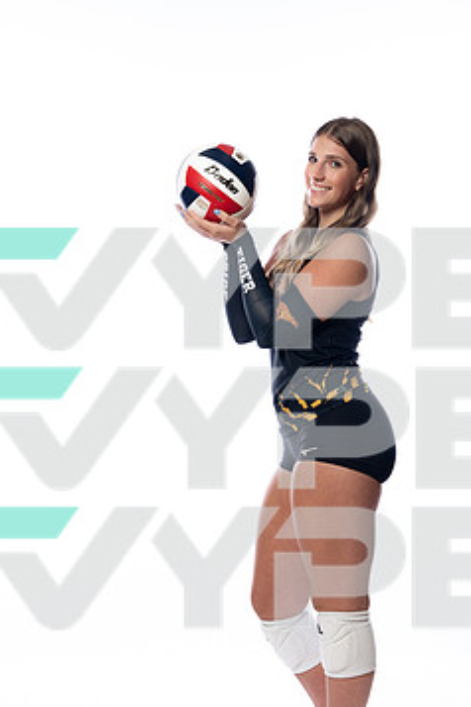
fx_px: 1236
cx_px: 255
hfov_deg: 21.6
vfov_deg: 31.8
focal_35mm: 63
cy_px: 430
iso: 640
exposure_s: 1/250
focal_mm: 50
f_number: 5.6
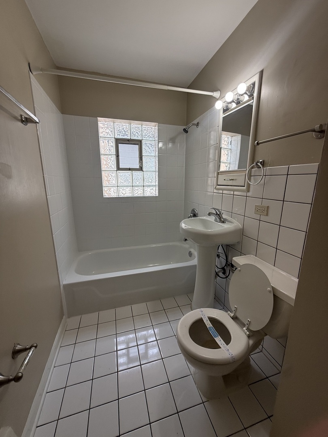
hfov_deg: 85.7
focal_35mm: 14
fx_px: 177
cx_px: 164
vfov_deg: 102.1
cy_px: 218
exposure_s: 1/279
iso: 64
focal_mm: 2.22
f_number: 2.2
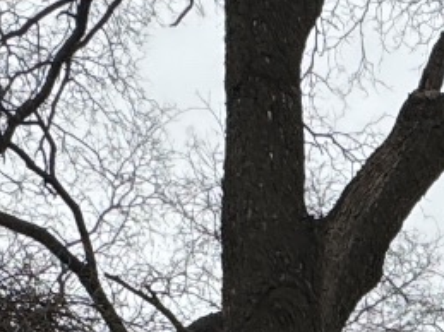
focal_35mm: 109
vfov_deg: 11.7
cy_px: 734
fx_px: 1397
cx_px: 651
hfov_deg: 16.6
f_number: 2.2
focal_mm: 2.22
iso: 50
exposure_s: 1/713
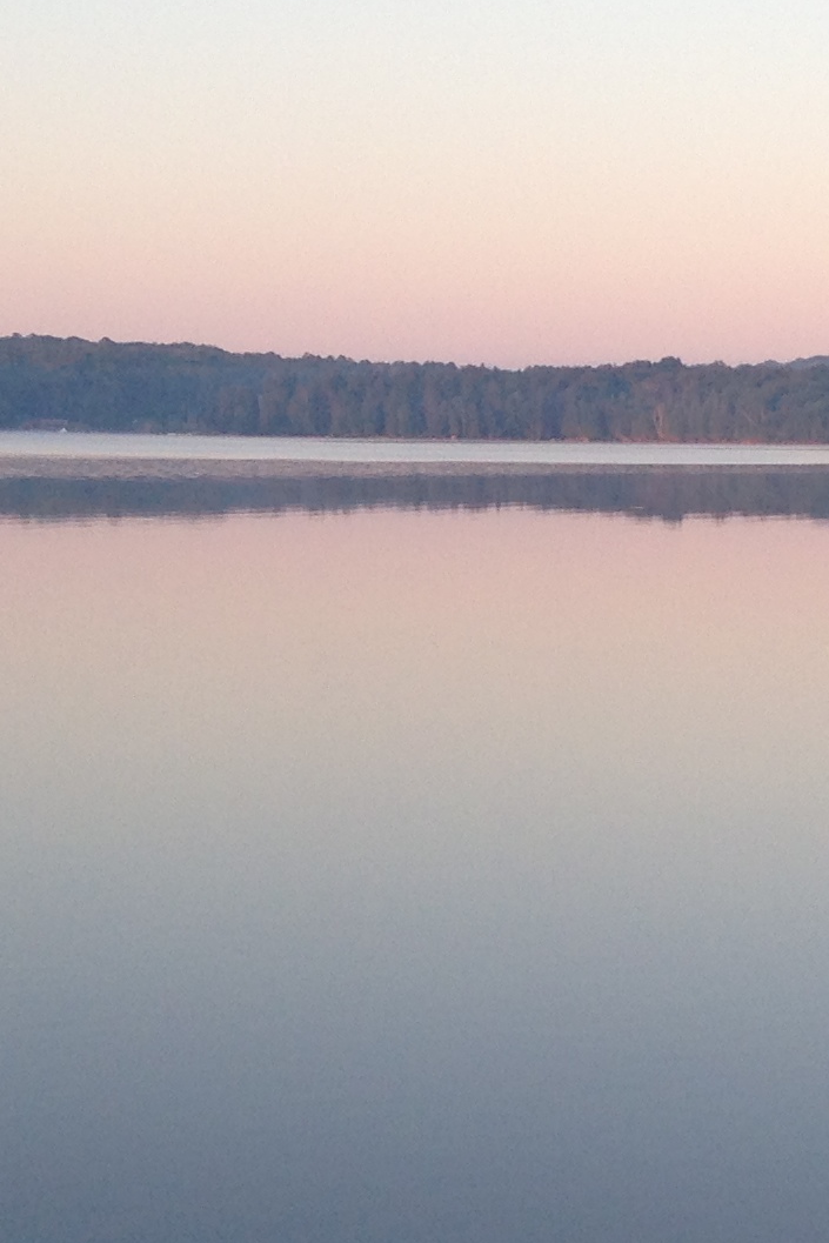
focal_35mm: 106
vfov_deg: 19.1
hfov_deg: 12.6
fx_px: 3660
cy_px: 1022
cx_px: 1035
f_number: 2.4
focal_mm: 4.13
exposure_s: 1/208
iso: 50
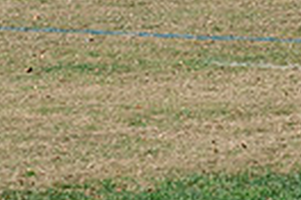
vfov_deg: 1.8
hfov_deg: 2.7
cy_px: -362
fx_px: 6471
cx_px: 587
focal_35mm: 774
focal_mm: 122
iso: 250
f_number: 7.1
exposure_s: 1/800
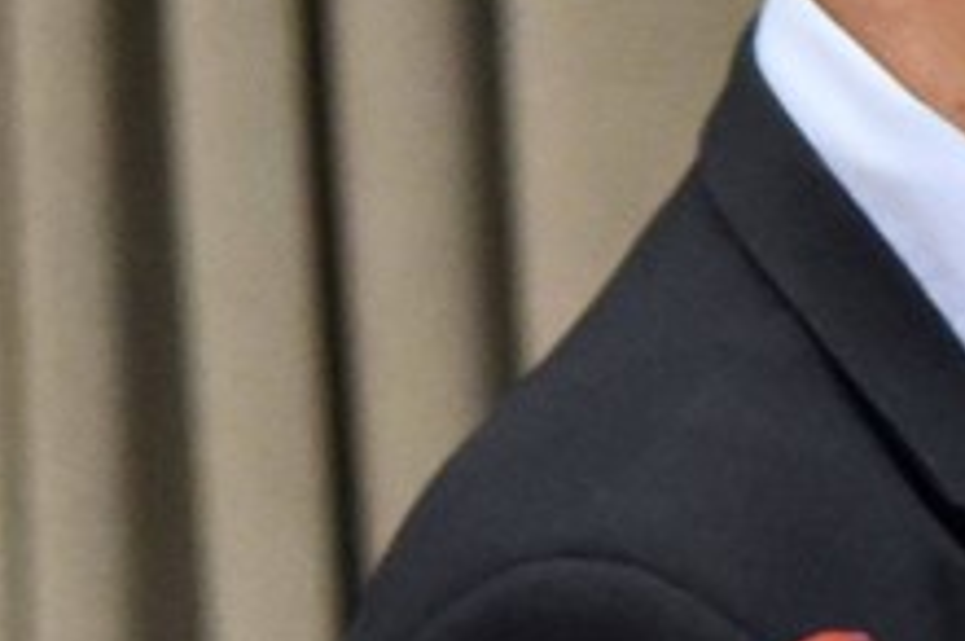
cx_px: 439
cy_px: 1128
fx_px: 12794
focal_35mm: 478
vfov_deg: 2.9
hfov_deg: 4.3
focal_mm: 70
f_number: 4
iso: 6400
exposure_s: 1/180
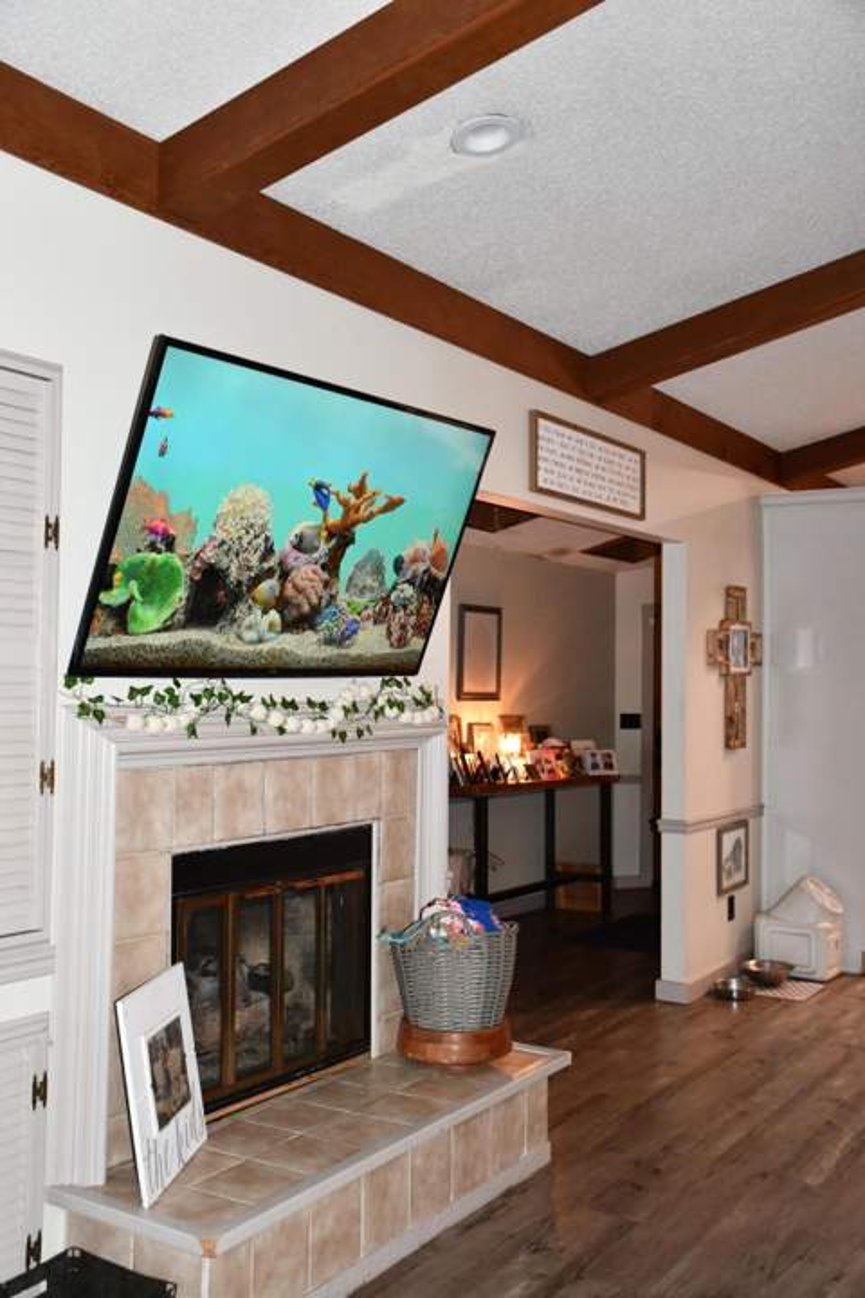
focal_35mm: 36
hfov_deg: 36.9
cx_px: 432
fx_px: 1297
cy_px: 649
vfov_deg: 53.1
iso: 2000
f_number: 3.8
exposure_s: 1/60
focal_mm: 24
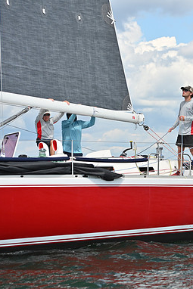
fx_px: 1036
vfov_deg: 15.9
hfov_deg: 10.5
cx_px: 211
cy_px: 145
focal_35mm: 129
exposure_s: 1/1000
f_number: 4.5
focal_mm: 85
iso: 250
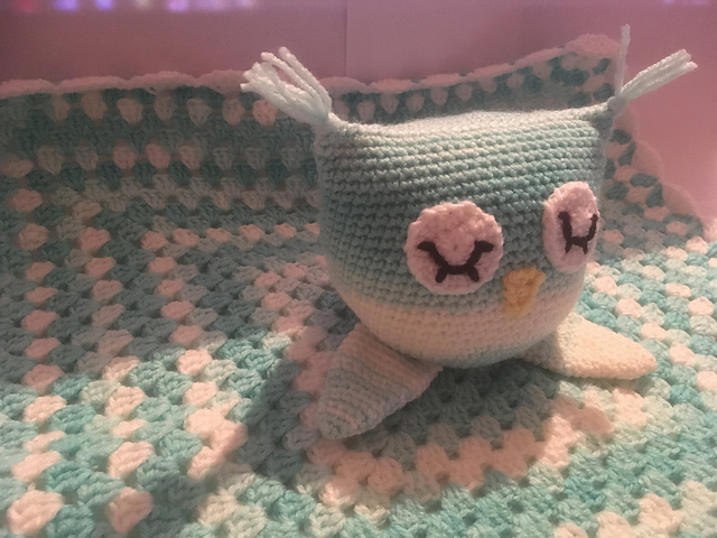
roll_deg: -5.7
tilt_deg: -36.4
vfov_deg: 48.2
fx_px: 601
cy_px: 269
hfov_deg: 61.7
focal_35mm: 29
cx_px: 358
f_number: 2.2
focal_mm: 4.15
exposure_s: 1/15
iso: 320
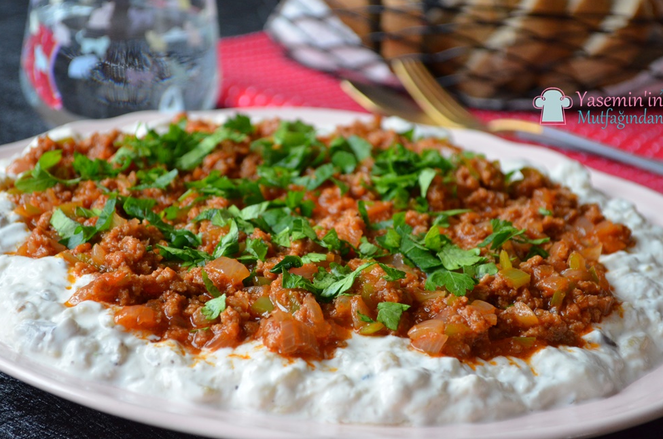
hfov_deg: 24.1
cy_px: 217
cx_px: 337
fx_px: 1553
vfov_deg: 16.1
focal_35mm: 85
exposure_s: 1/40
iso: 1600
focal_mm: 55
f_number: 5.6
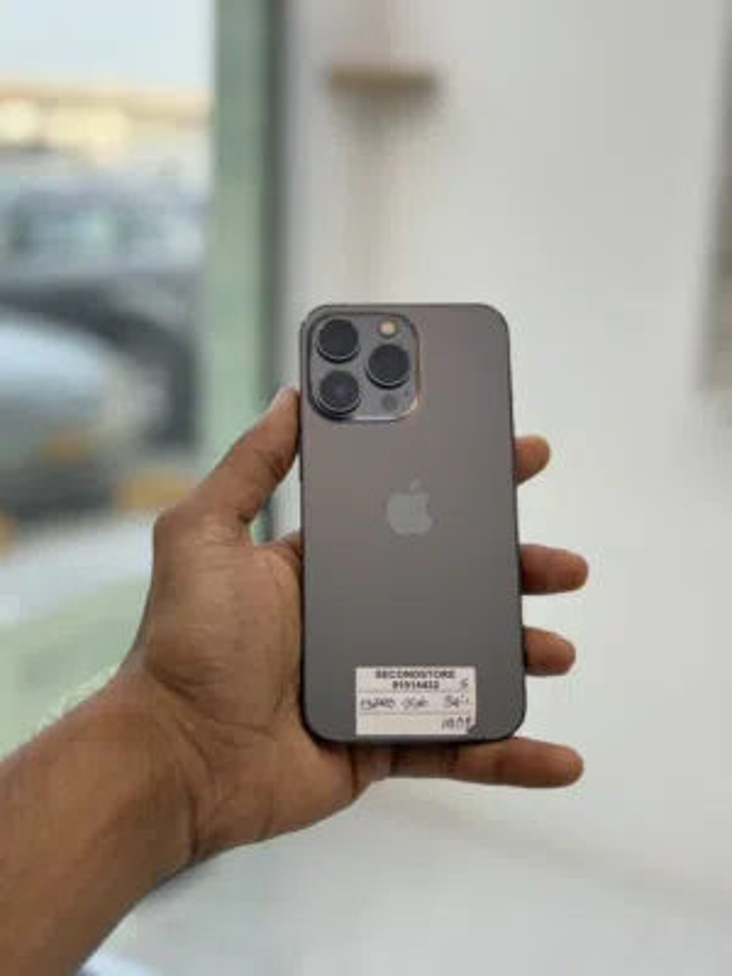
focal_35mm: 48
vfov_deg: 39.7
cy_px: 488
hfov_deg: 30.3
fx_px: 1353
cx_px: 366
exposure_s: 1/633
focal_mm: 6.76
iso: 64
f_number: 1.78
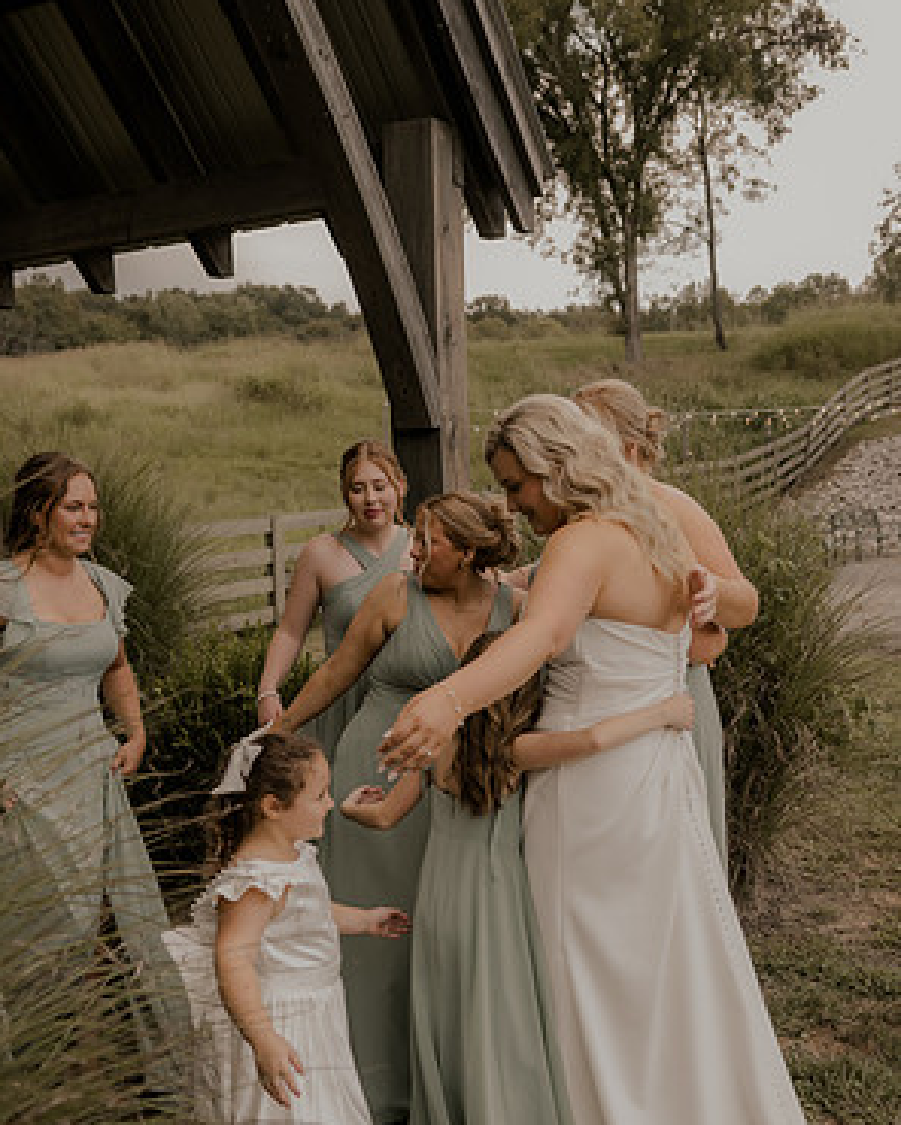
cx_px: 449
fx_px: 1366
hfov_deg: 36.5
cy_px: 652
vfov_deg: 44.6
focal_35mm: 41
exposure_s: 1/3200
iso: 1000
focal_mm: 24
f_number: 1.8
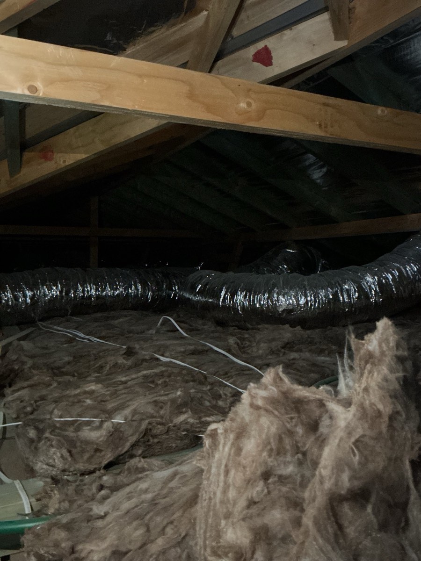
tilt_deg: -2.4
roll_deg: +0.8
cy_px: 280
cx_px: 210
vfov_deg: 61.7
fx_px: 470
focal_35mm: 29
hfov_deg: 48.2
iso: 1000
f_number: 1.8
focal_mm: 3
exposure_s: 1/15
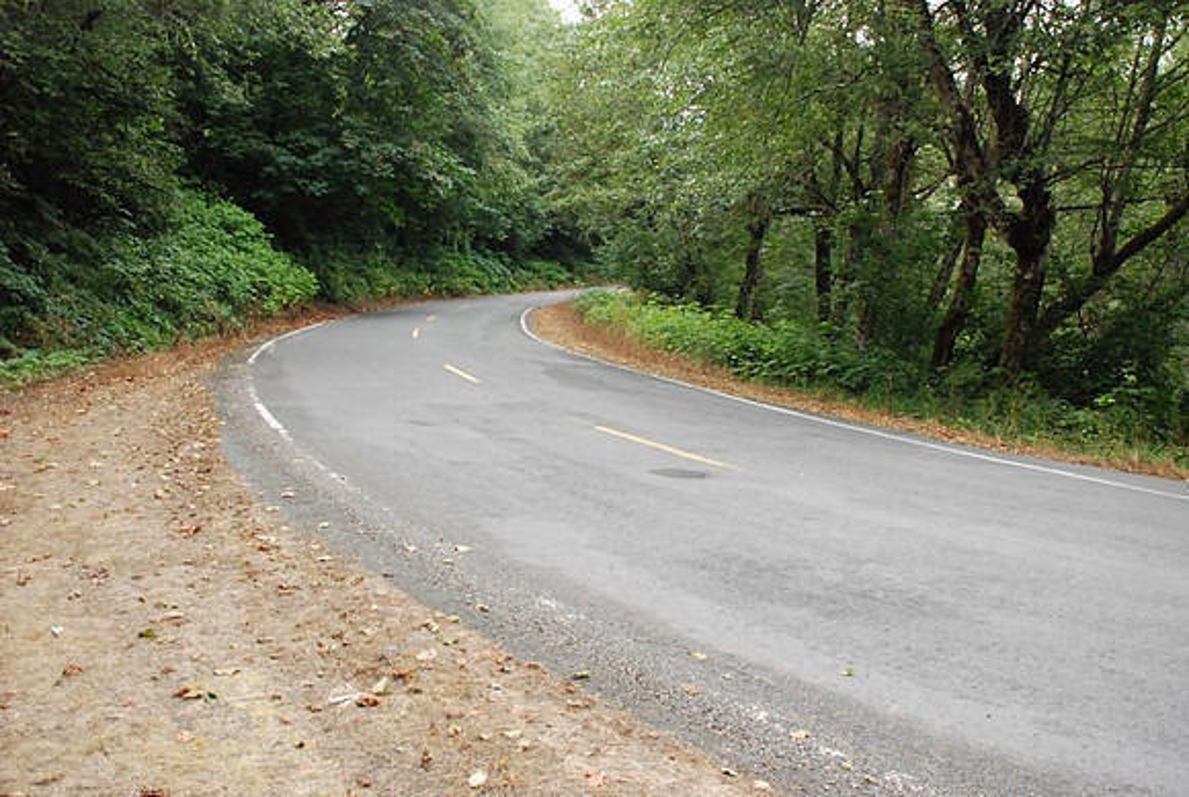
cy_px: 398
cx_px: 594
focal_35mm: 30
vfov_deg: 43.8
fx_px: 993
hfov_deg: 61.8
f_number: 4
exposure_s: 1/500
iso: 1600
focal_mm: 20
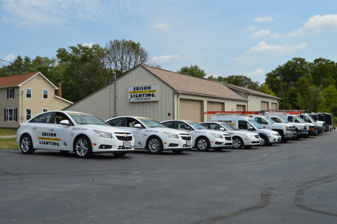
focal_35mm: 33
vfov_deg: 39.9
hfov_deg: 57.3
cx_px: 168
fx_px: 309
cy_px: 112
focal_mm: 22
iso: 100
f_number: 8
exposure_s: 1/250
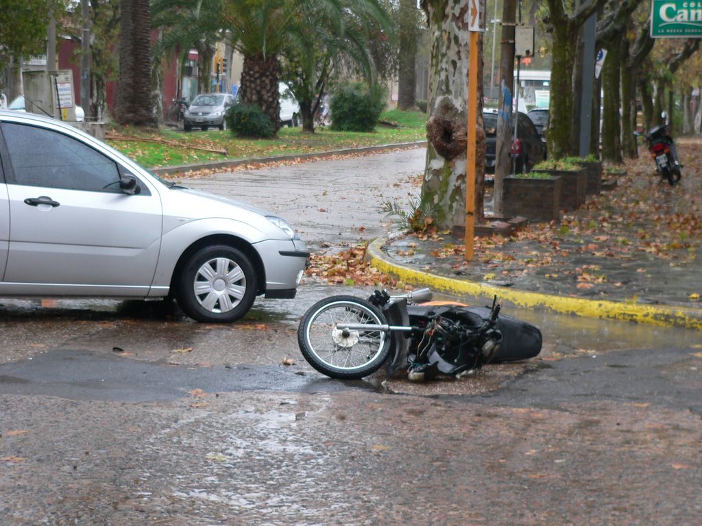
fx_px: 1724
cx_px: 351
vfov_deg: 17.4
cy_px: 263
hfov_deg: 23.0
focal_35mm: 85
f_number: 2.8
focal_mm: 14.1
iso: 80
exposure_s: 1/30
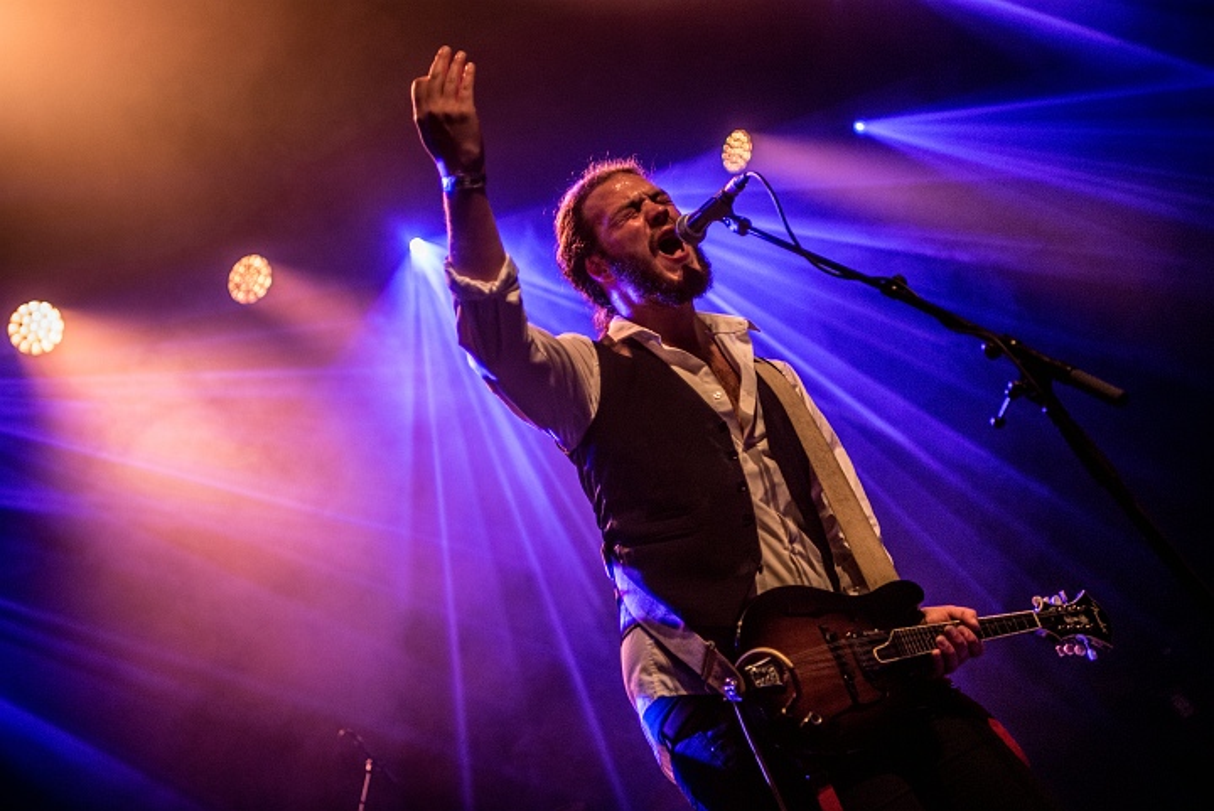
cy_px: 406
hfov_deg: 35.6
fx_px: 1890
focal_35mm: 56
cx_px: 607
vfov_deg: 24.2
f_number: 2.8
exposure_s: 1/80
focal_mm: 56
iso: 1600
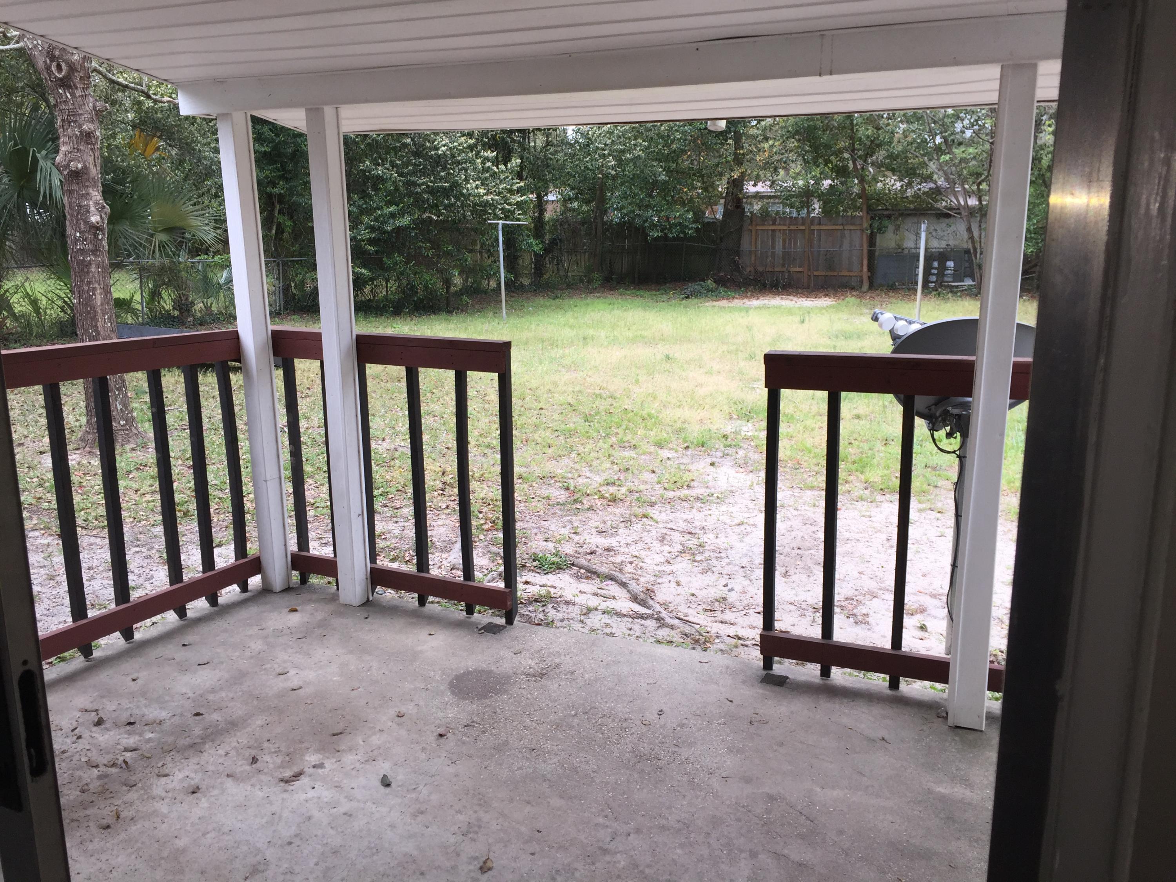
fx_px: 985
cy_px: 441
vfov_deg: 48.2
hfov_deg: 61.7
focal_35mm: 29
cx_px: 588
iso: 32
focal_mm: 4.15
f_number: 2.2
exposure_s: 1/471
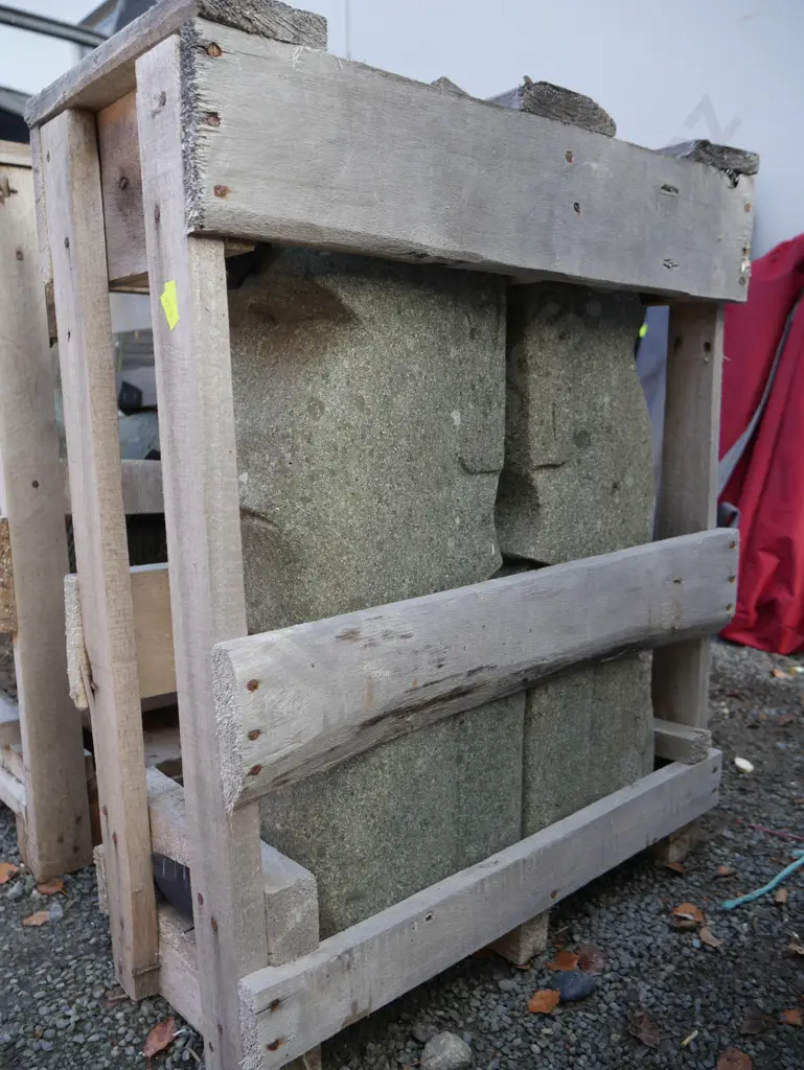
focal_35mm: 28
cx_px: 402
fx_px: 866
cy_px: 535
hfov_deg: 49.8
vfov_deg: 63.4
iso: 200
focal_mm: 14
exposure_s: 1/160
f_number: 4
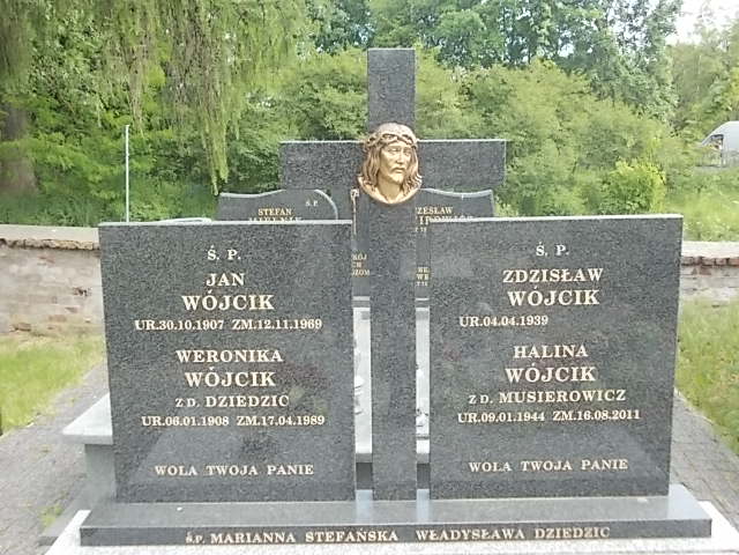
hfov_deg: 49.0
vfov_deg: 37.7
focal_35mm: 38
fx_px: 811
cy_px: 278
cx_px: 370
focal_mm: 5.3
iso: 80
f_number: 3.1
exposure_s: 1/125
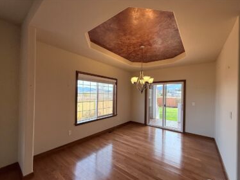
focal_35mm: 15
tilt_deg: +0.8
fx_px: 104
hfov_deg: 98.1
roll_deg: -0.6
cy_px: 94
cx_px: 118
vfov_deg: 81.7
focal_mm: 2.22
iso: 64
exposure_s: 1/198
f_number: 2.2
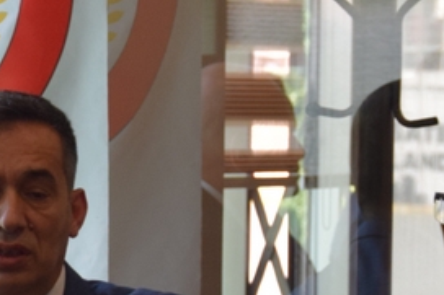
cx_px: 59
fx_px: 3911
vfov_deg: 4.3
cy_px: 284
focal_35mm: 317
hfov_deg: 6.5
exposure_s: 1/60
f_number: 4.8
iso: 500
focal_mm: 45
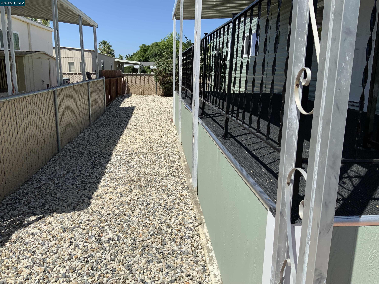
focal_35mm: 29
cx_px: 190
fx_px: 318
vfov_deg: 48.2
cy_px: 142
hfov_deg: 61.7
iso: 20
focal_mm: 3
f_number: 1.8
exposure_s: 1/3322
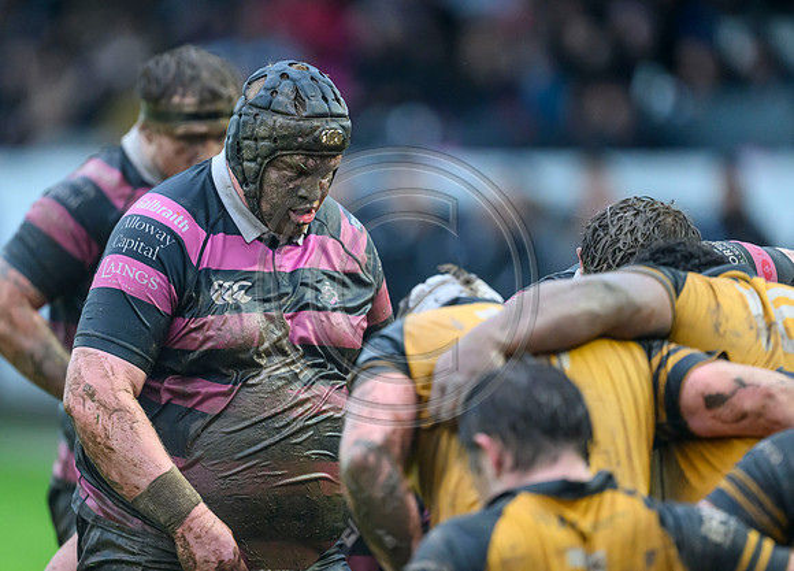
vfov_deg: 3.1
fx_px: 10393
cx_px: 326
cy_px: 259
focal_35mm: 460
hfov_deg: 4.4
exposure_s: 1/1000
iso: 6400
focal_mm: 400
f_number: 3.2
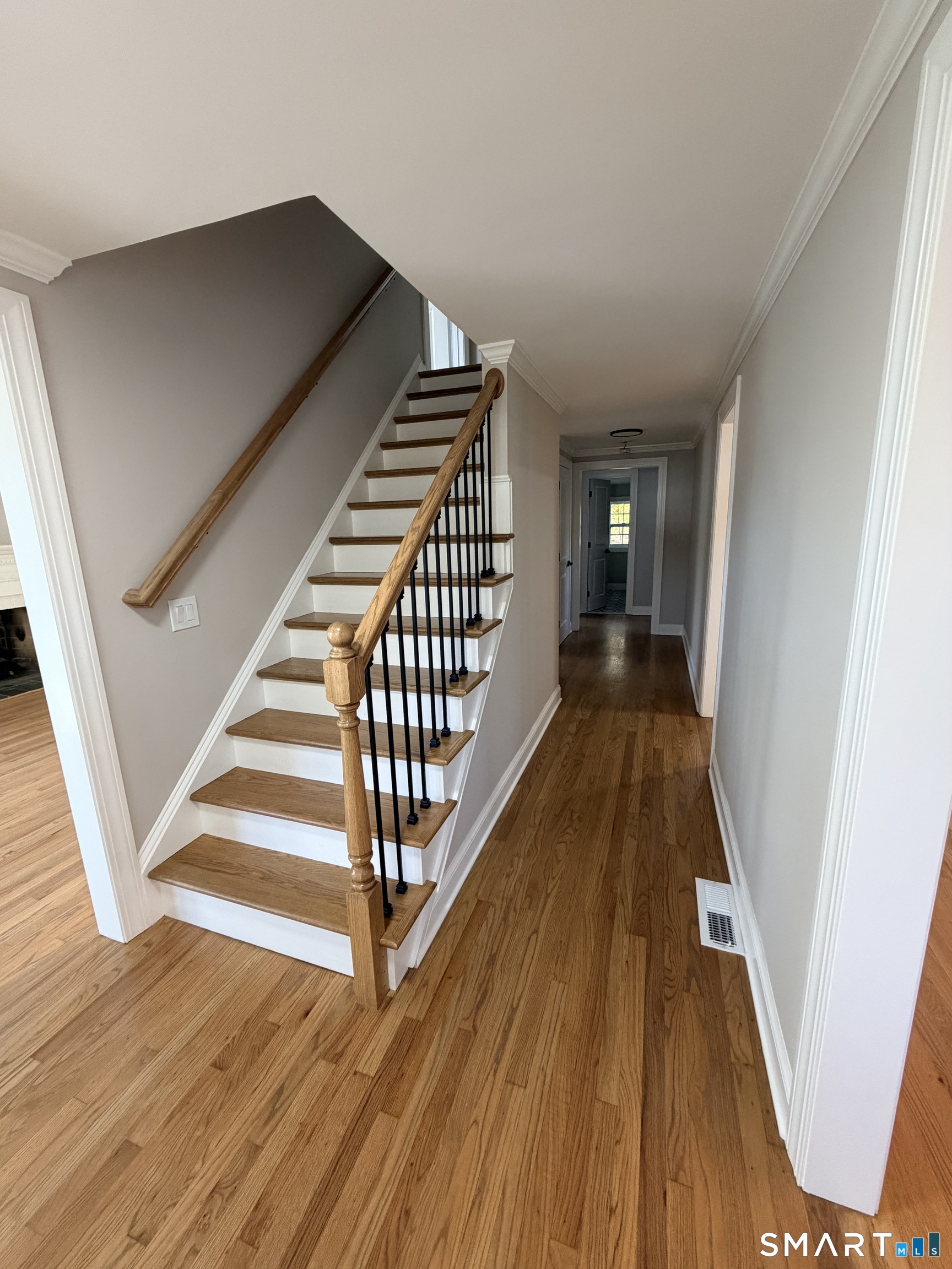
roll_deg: +2.0
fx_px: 513
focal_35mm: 14
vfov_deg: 102.1
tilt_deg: -11.6
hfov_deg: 85.7
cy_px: 634
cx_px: 476
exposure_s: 1/120
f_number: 2.2
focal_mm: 2.22
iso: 320
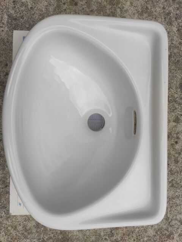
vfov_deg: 67.3
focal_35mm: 26
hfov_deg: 53.1
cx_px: 91
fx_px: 182
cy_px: 121
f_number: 1.75
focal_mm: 4.77
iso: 112
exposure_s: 1/409
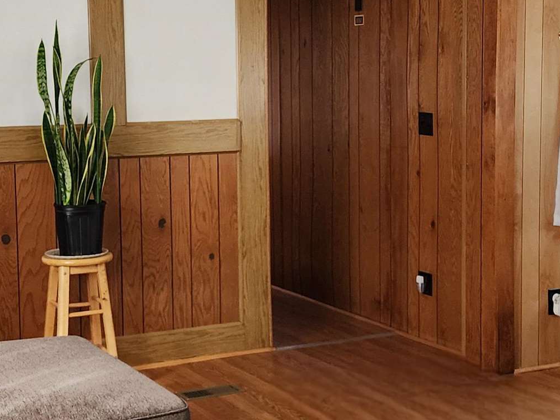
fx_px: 1133
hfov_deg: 27.8
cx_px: 247
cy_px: 173
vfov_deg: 21.0
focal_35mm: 70
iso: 250
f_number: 1.8
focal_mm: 6.4
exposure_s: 1/120
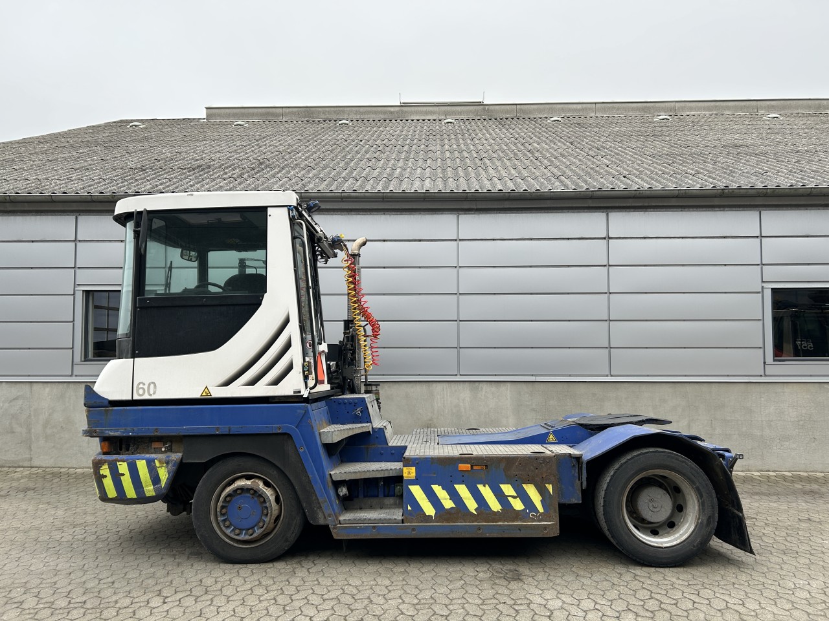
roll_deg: +0.3
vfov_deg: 53.1
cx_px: 414
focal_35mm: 26
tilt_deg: +2.5
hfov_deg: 67.3
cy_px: 310
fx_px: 623
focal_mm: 5.7
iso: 32
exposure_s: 1/132
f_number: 1.5
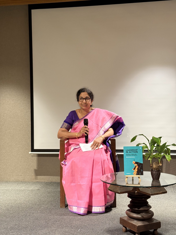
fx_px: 325
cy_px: 118
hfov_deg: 30.3
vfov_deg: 39.7
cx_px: 88
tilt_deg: -0.4
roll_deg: +0.6
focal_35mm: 48
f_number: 1.78
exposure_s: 1/50
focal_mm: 6.76
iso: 200
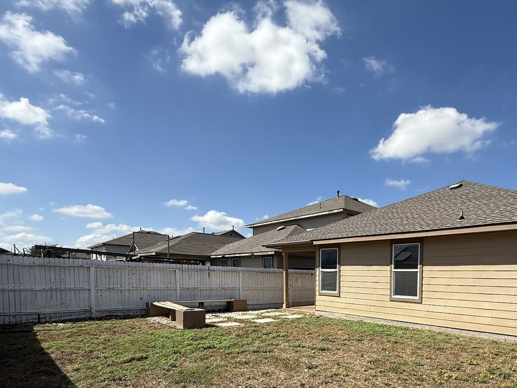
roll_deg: -1.0
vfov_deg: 57.6
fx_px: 329
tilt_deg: -3.6
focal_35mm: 22
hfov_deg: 72.2
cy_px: 297
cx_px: 374
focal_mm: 2.22
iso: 50
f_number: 2.2
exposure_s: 1/2506
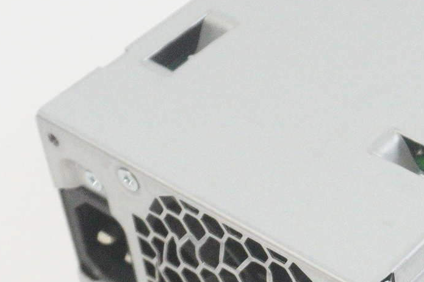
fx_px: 1586
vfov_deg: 10.2
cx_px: 578
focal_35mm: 135
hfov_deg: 14.5
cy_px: 157
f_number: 5.6
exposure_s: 1/250
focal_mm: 25
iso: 6400
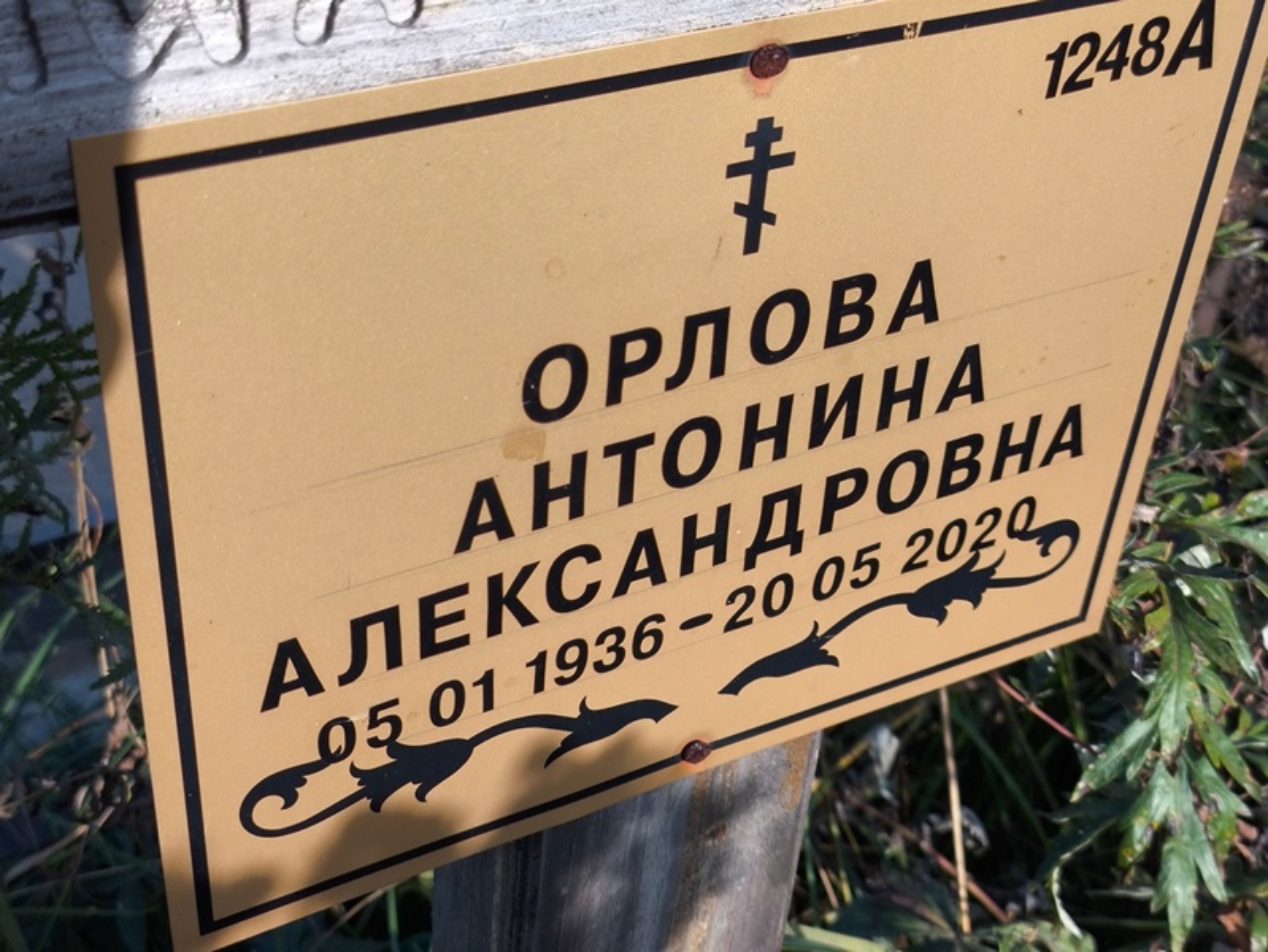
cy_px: 476
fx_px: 1832
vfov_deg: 29.1
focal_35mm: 50
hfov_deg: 38.2
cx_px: 634
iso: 50
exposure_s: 1/612
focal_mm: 4.71
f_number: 1.7
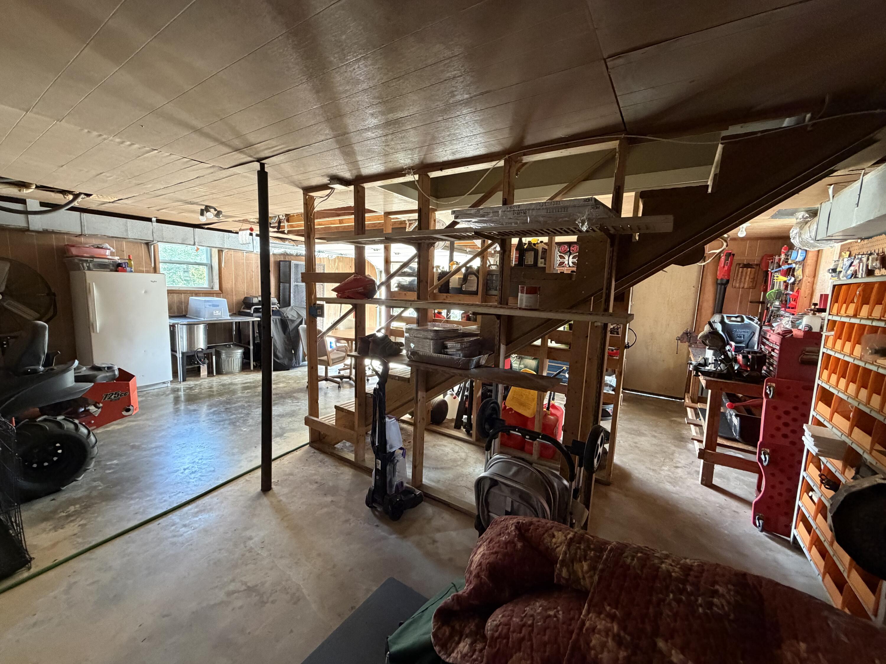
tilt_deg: -6.8
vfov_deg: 85.7
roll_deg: -2.3
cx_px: 443
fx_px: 358
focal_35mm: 14
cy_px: 332
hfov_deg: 102.1
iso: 500
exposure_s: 1/60
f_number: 2.2
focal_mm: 2.22
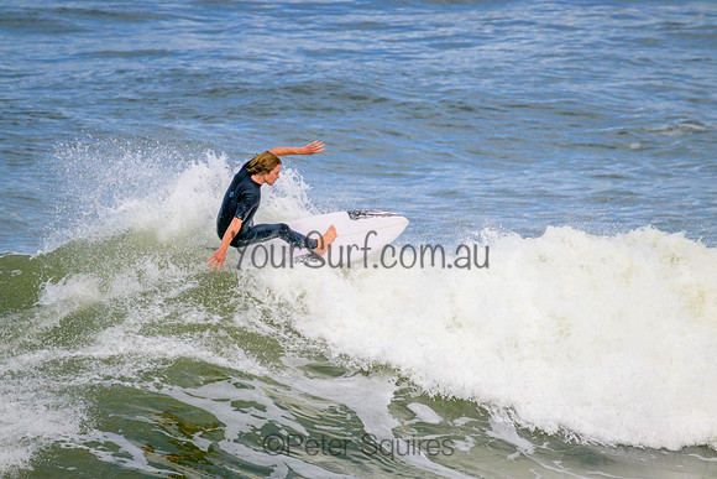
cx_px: 358
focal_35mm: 800
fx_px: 15936
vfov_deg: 1.7
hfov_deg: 2.6
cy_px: 240
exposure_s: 1/2000
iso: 500
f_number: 11
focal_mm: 800
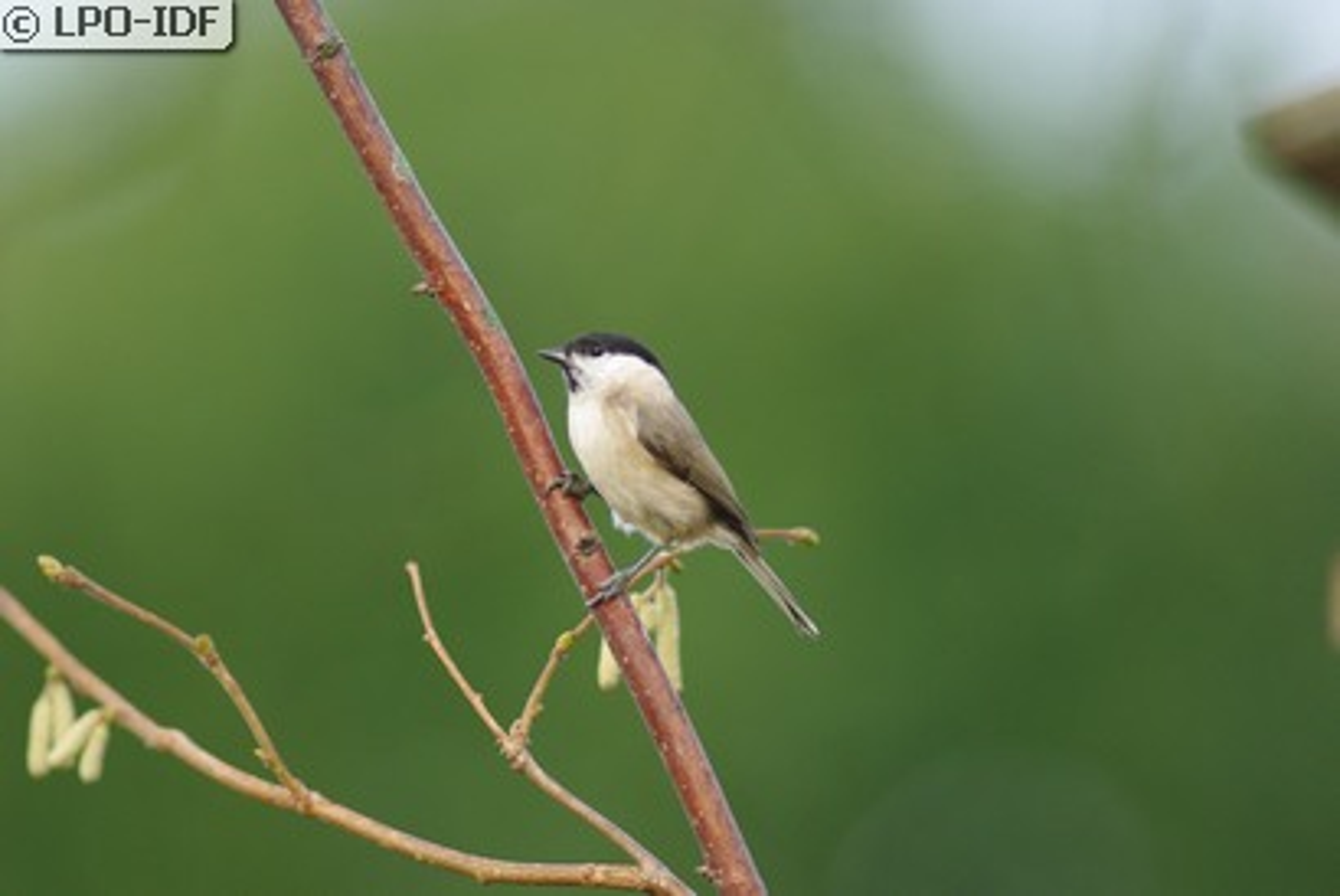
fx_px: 16761
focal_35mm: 450
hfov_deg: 4.6
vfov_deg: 3.1
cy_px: 448
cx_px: 670
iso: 400
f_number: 3.5
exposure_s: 1/350
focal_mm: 300
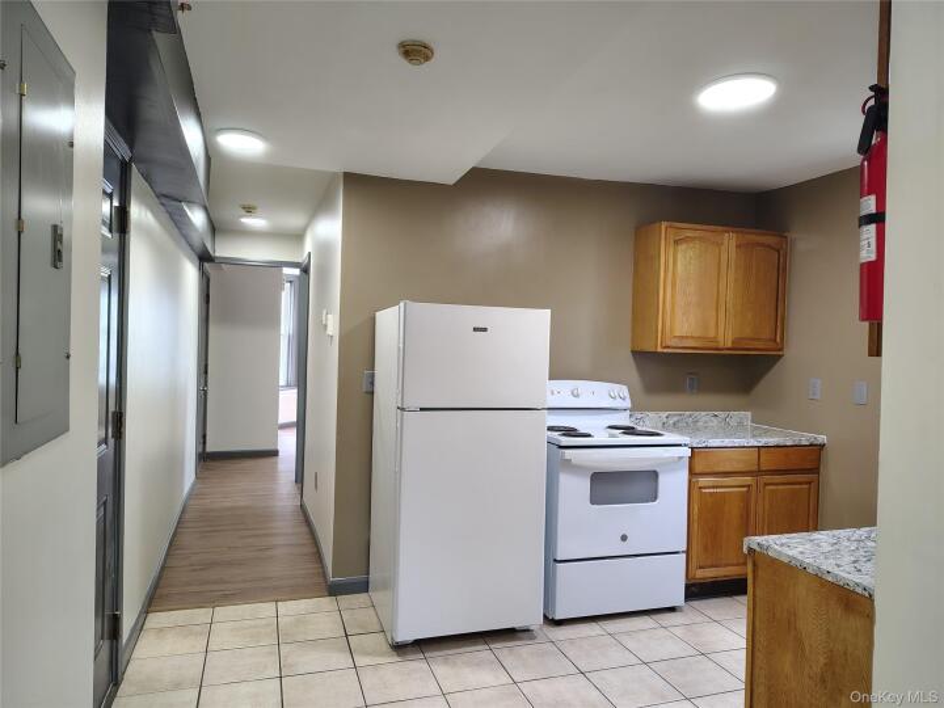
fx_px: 654
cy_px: 354
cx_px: 472
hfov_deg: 71.6
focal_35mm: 24
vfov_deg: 56.8
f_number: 1.8
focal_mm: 5.56
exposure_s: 1/120
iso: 901
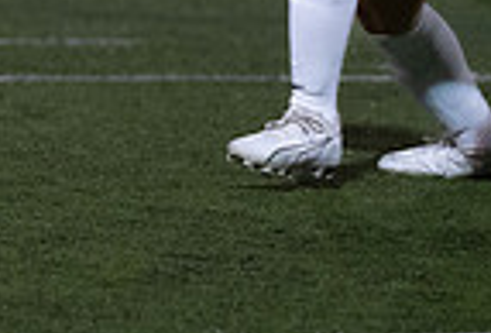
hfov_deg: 1.8
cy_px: -353
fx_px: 15974
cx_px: -504
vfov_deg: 1.2
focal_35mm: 1165
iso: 5000
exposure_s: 1/1000
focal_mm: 200
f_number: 2.8
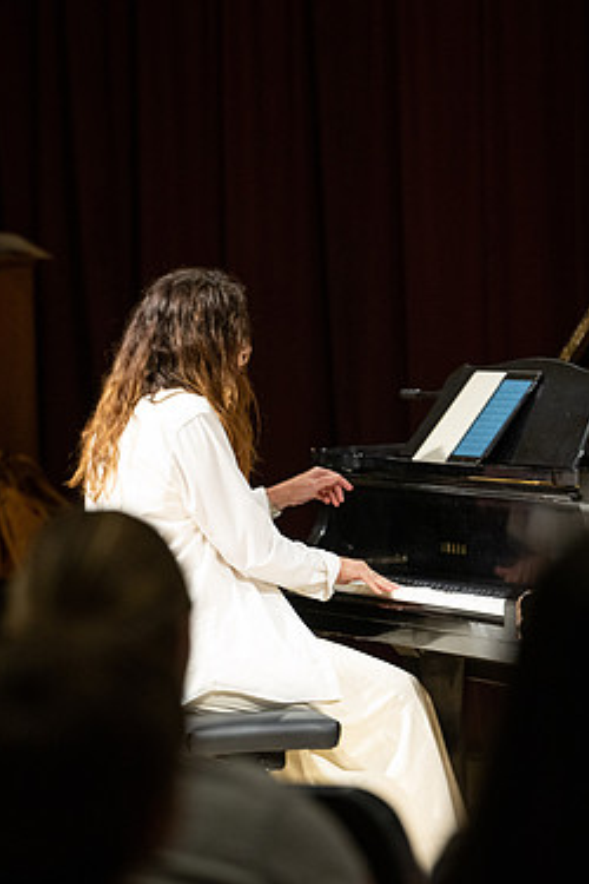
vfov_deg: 9.5
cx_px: 306
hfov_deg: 6.4
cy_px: 471
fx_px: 5301
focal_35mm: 216
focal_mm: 180
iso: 3200
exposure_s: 1/160
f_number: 4
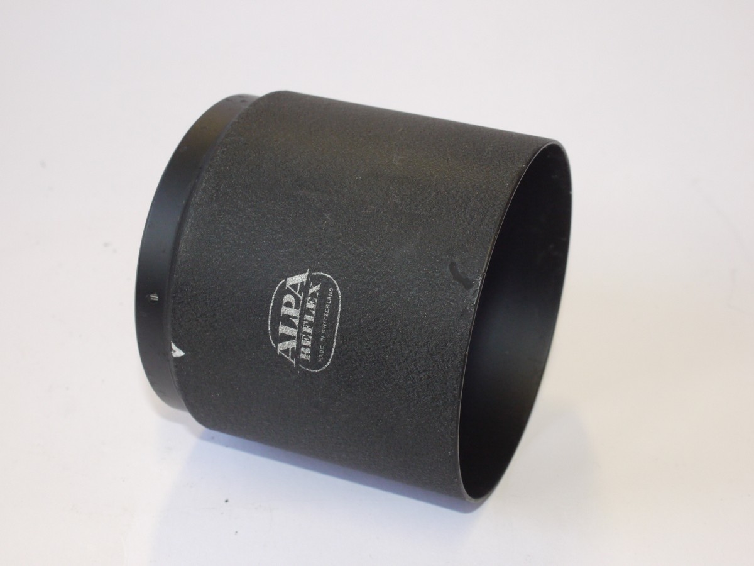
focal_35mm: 60
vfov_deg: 24.4
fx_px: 1307
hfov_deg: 32.2
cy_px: 283
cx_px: 377
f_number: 10
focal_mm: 30
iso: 800
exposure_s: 1/50
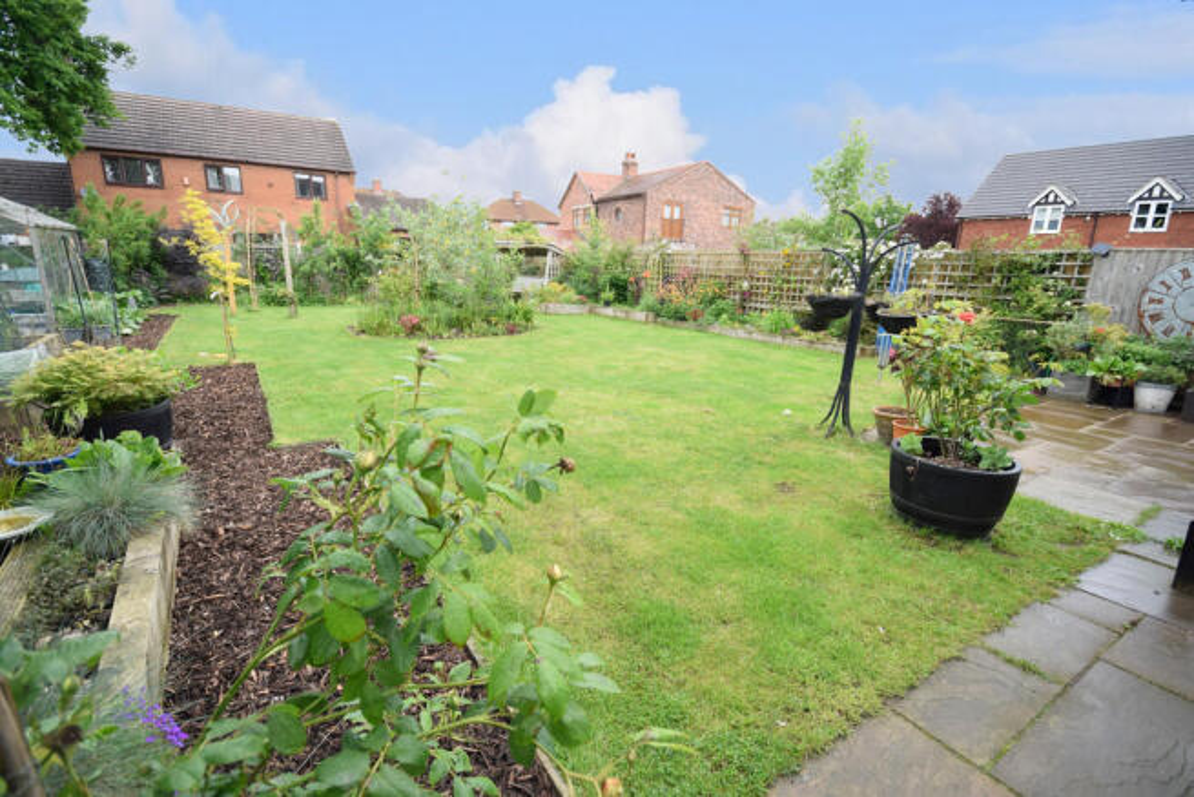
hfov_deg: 92.4
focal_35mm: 17
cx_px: 597
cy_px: 398
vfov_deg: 69.7
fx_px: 572
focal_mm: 11.5
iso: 320
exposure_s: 1/250
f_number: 8
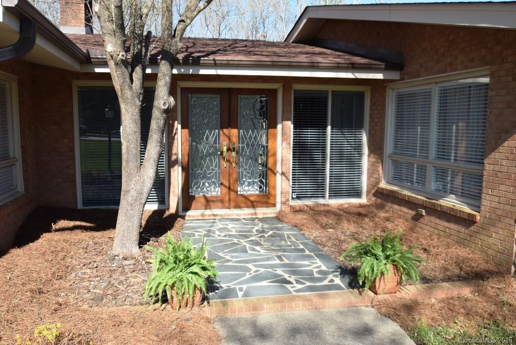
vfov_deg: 43.7
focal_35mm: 30
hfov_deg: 61.9
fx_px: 430
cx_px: 258
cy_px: 172
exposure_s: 1/200
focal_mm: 20
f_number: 7.1
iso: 100
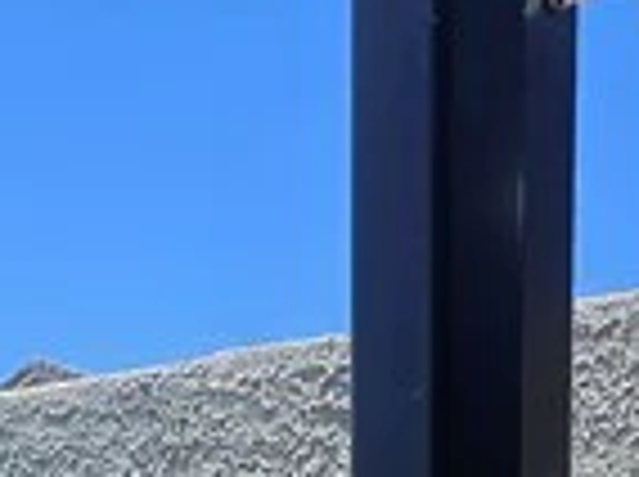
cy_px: 1125
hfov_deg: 20.7
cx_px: 500
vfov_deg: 12.5
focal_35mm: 94
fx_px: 1732
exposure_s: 1/1804
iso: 50
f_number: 2.2
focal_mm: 2.2
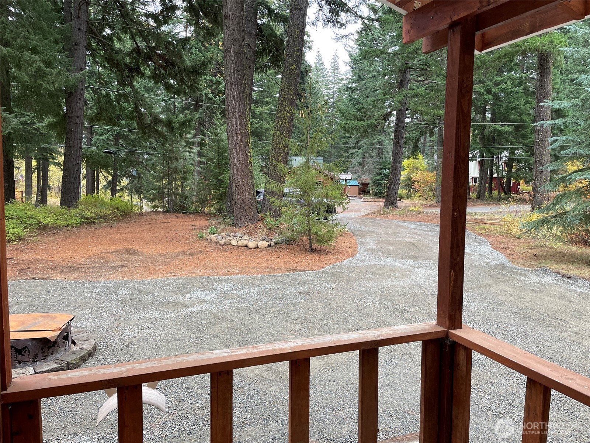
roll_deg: -0.6
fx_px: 443
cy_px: 222
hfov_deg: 67.3
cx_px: 295
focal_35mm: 26
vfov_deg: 53.1
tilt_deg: -4.7
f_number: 1.6
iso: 100
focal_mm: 4.2
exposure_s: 1/121
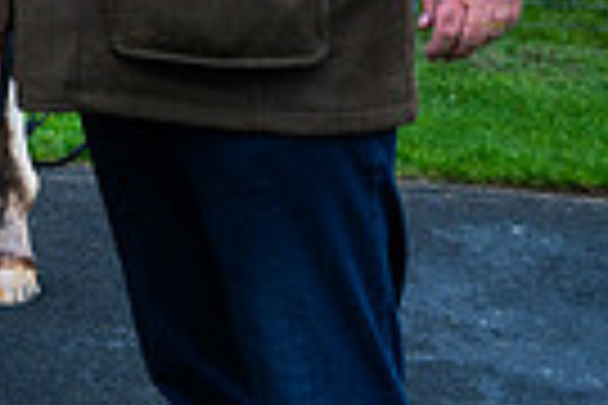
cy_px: -432
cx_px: -396
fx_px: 2178
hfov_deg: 14.4
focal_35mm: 129
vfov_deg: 9.8
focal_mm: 30
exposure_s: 1/800
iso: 500
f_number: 4
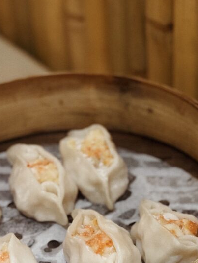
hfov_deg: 11.0
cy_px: 196
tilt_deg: -39.2
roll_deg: +2.5
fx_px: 1029
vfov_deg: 14.6
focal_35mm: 135
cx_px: 140
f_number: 2.2
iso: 160
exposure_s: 1/33
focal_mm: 7.5
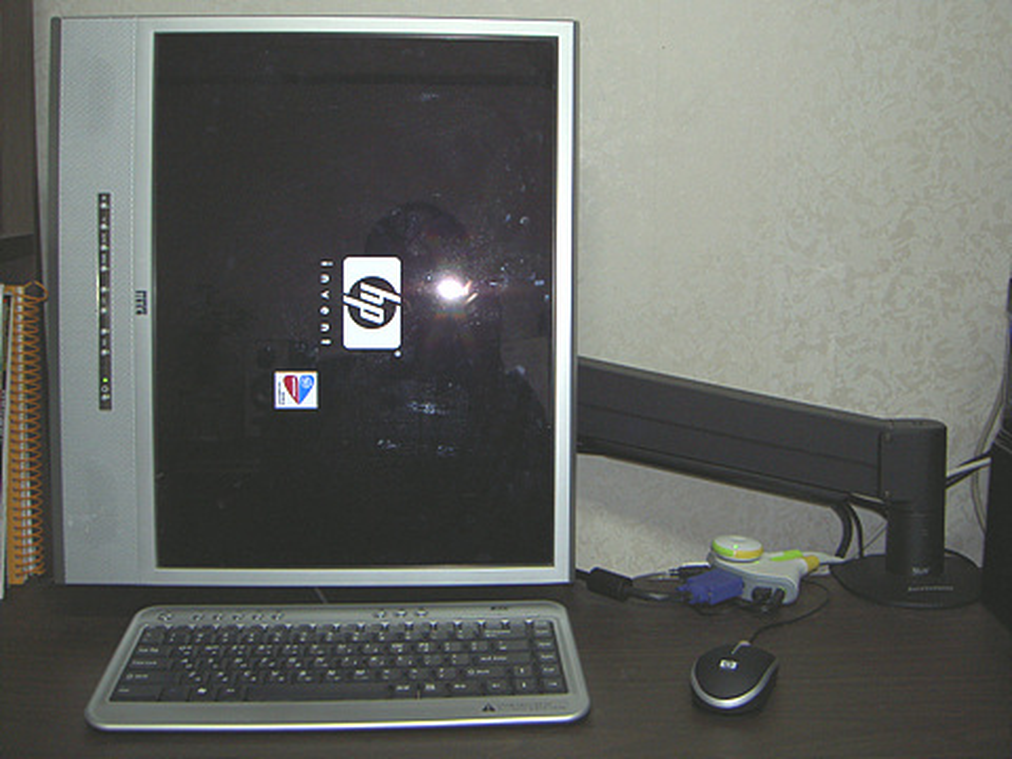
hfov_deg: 47.9
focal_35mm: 39
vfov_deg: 36.8
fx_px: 1140
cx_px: 506
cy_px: 380
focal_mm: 8
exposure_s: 1/60
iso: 100
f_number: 2.8
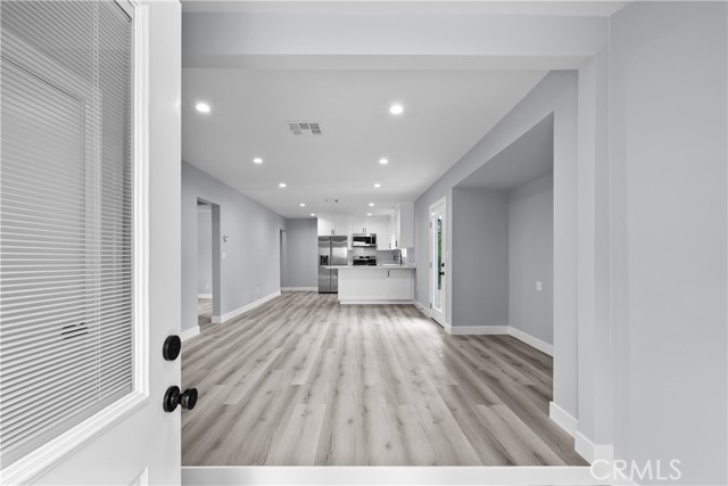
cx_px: 364
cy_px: 243
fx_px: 303
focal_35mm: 15
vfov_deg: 77.4
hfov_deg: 100.4
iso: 250
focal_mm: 15
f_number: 9
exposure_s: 1/2
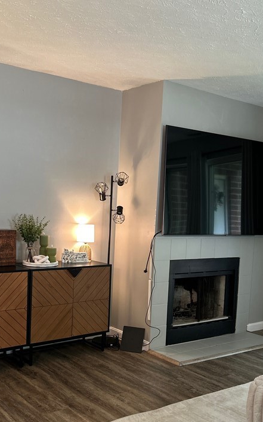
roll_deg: -3.1
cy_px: 247
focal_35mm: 40
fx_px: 459
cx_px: 115
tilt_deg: -5.0
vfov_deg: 49.1
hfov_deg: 31.9
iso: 200
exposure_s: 1/60
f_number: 1.5
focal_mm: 5.7
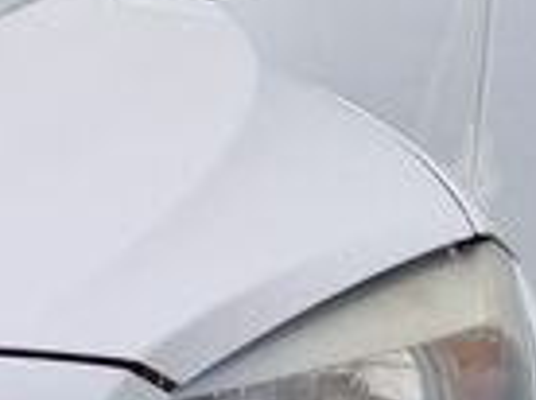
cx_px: -594
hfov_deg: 10.5
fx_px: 2643
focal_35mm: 171
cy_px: 590
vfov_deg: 8.5
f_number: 1.8
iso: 50
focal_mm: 5.4
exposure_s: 1/1412
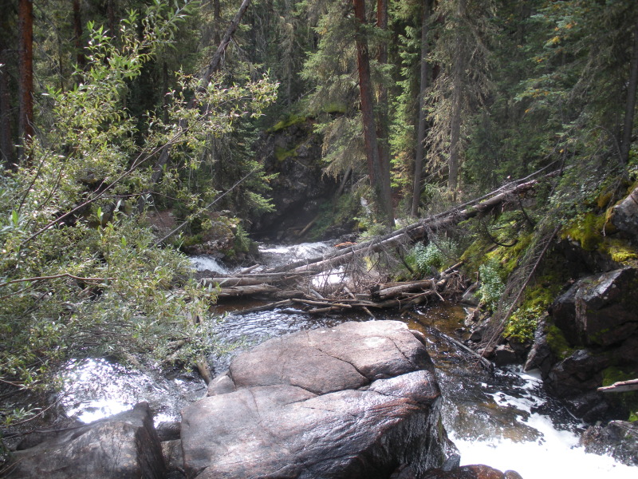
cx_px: 319
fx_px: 664
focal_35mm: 36
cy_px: 240
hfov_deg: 51.4
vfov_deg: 39.7
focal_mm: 6.3
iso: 64
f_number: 3.5
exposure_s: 1/98.8
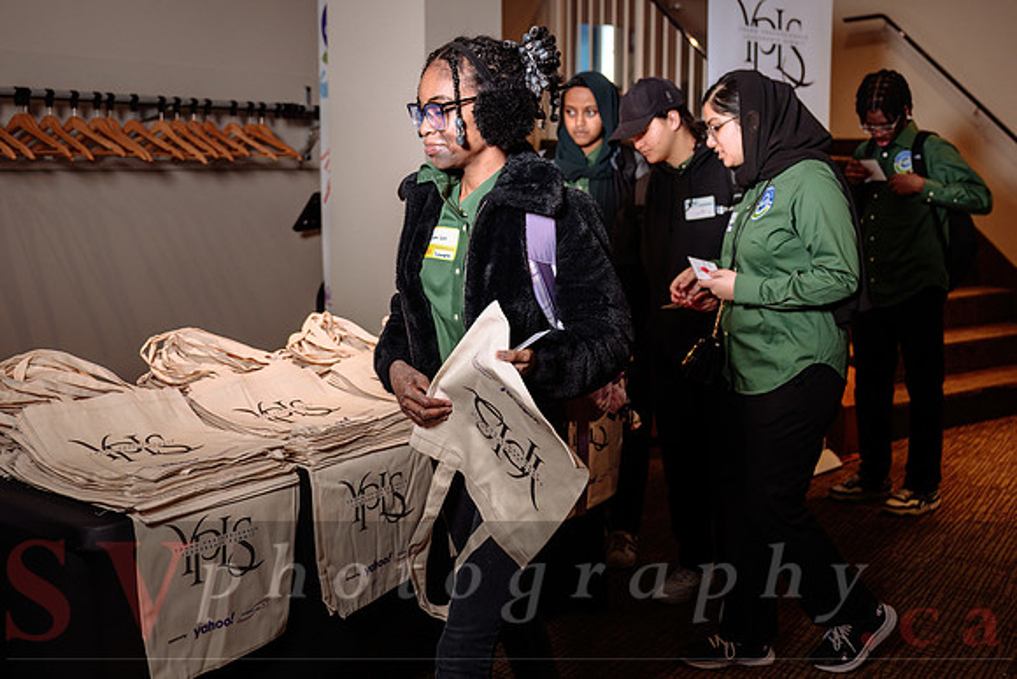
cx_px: 594
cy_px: 283
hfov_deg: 48.6
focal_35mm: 40
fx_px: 1121
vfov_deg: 33.6
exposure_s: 1/100
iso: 500
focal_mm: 34
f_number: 2.8
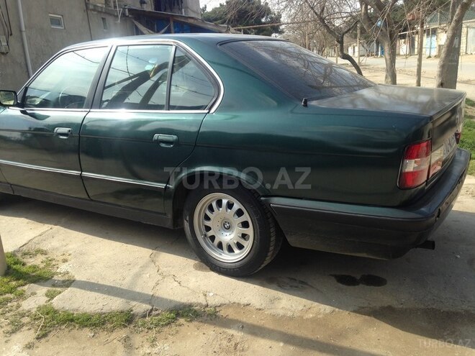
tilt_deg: -14.0
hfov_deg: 55.4
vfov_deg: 42.9
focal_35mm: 33
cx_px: 238
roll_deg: +3.9
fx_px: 453
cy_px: 178
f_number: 2.4
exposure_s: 1/723
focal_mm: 4.12
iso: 50
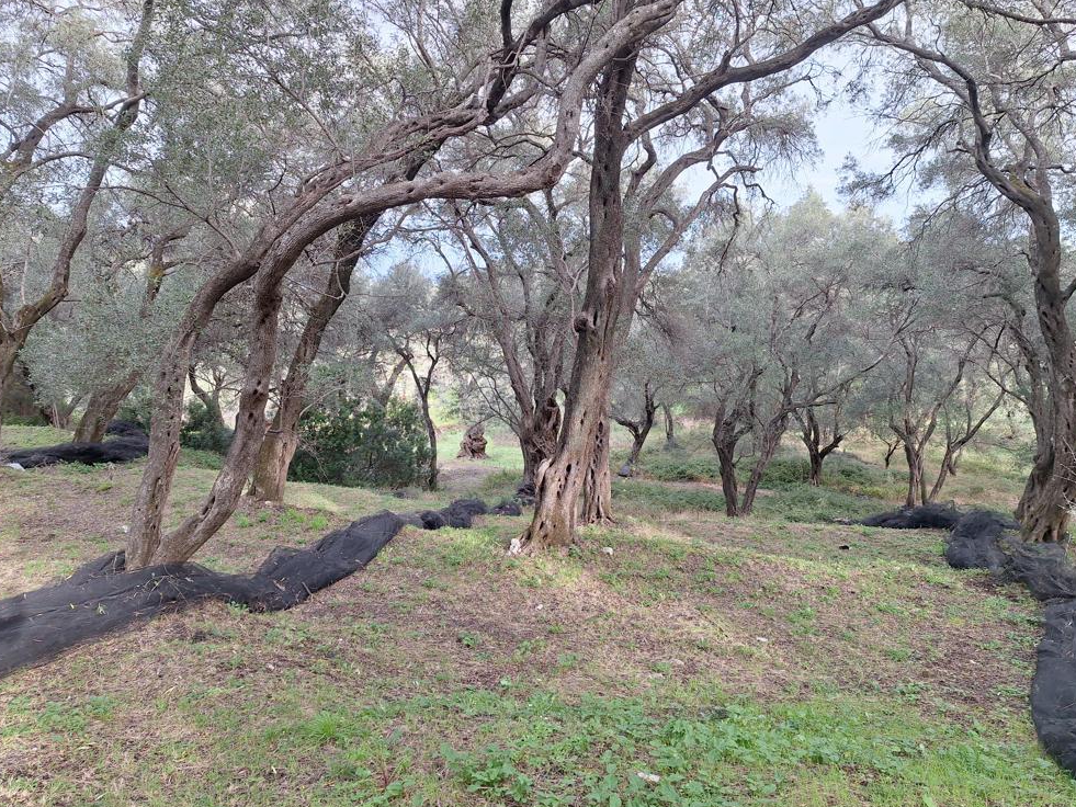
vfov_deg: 56.8
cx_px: 529
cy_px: 399
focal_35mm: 24
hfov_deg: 71.6
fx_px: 746
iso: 40
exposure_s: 1/186
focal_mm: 5.54
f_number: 1.8
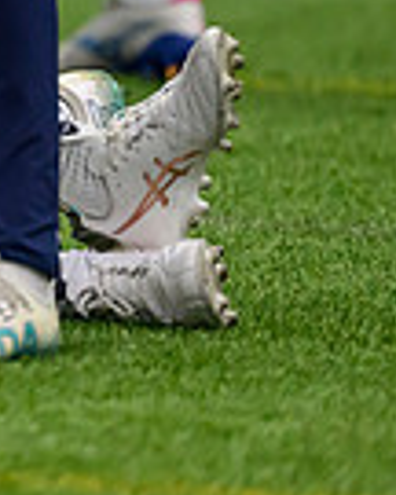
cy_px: -160
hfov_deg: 1.0
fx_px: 23689
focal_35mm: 1617
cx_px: -579
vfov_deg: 1.2
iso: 5000
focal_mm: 400
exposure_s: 1/2000
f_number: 3.5
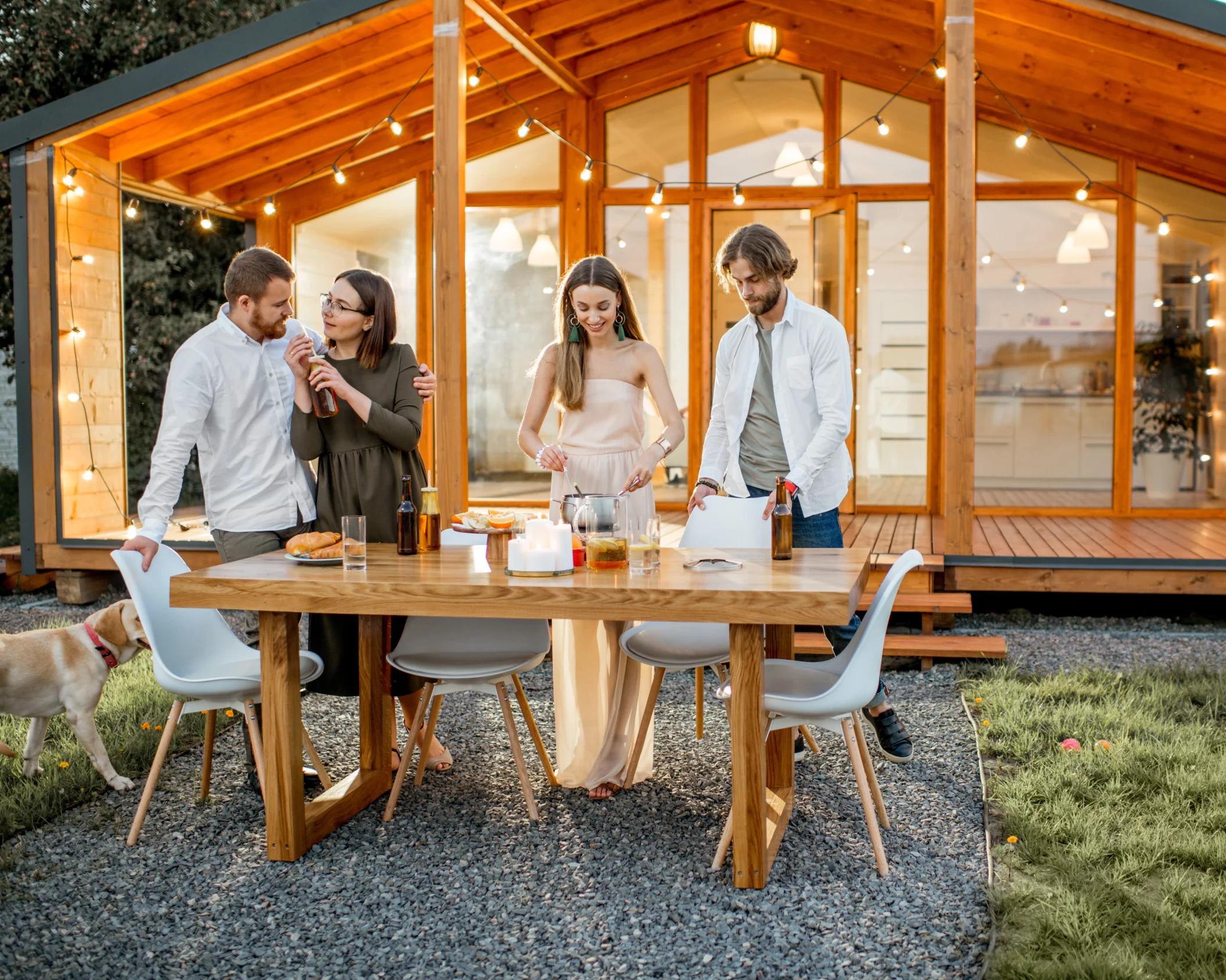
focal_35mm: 40
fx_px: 1451
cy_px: 487
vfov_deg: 37.3
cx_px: 708
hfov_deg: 45.6
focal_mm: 35
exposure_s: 1/200
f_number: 2
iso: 400
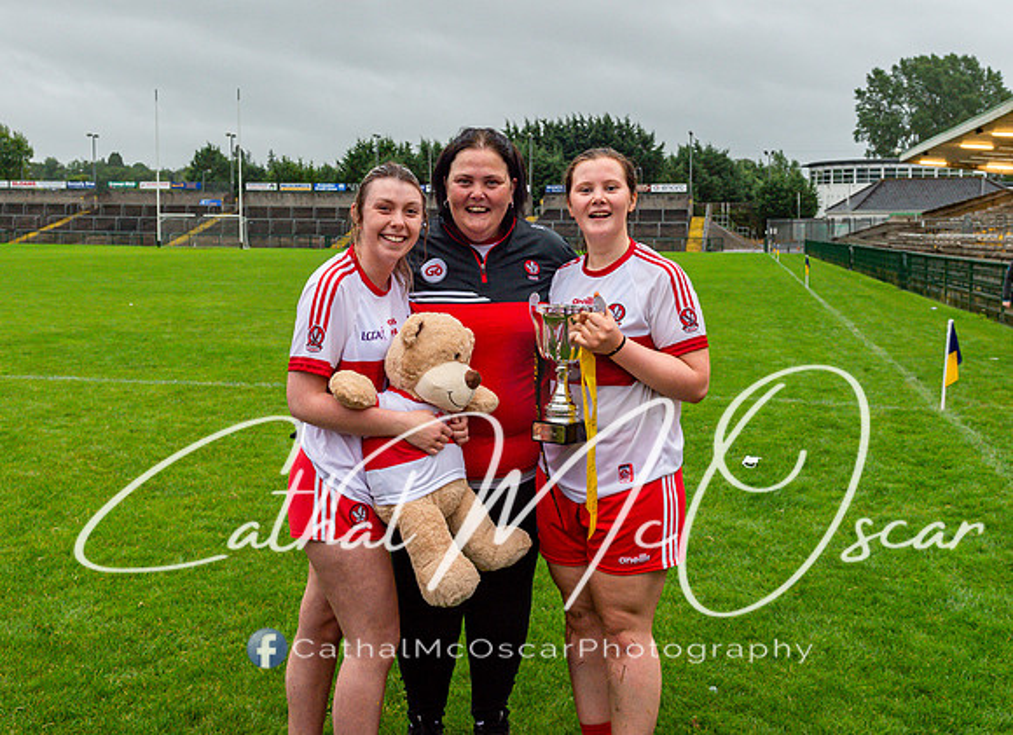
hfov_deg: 50.3
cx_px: 544
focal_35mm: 37
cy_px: 289
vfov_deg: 37.5
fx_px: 1079
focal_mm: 29
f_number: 4.5
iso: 1600
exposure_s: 1/100
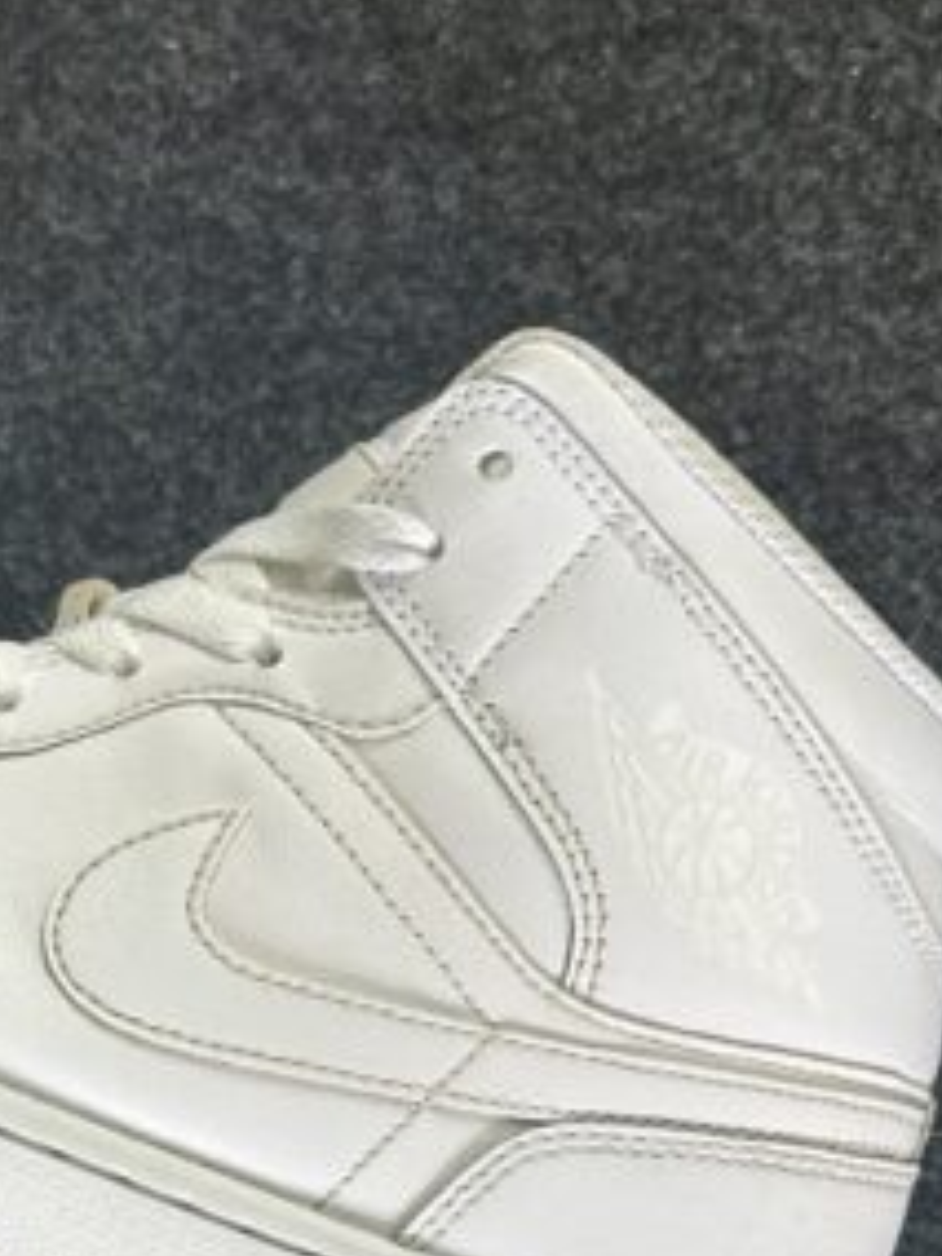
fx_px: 4898
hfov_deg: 10.9
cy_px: 1639
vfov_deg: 14.0
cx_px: -44
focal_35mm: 135
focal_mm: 6.86
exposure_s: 1/50
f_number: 1.78
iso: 125
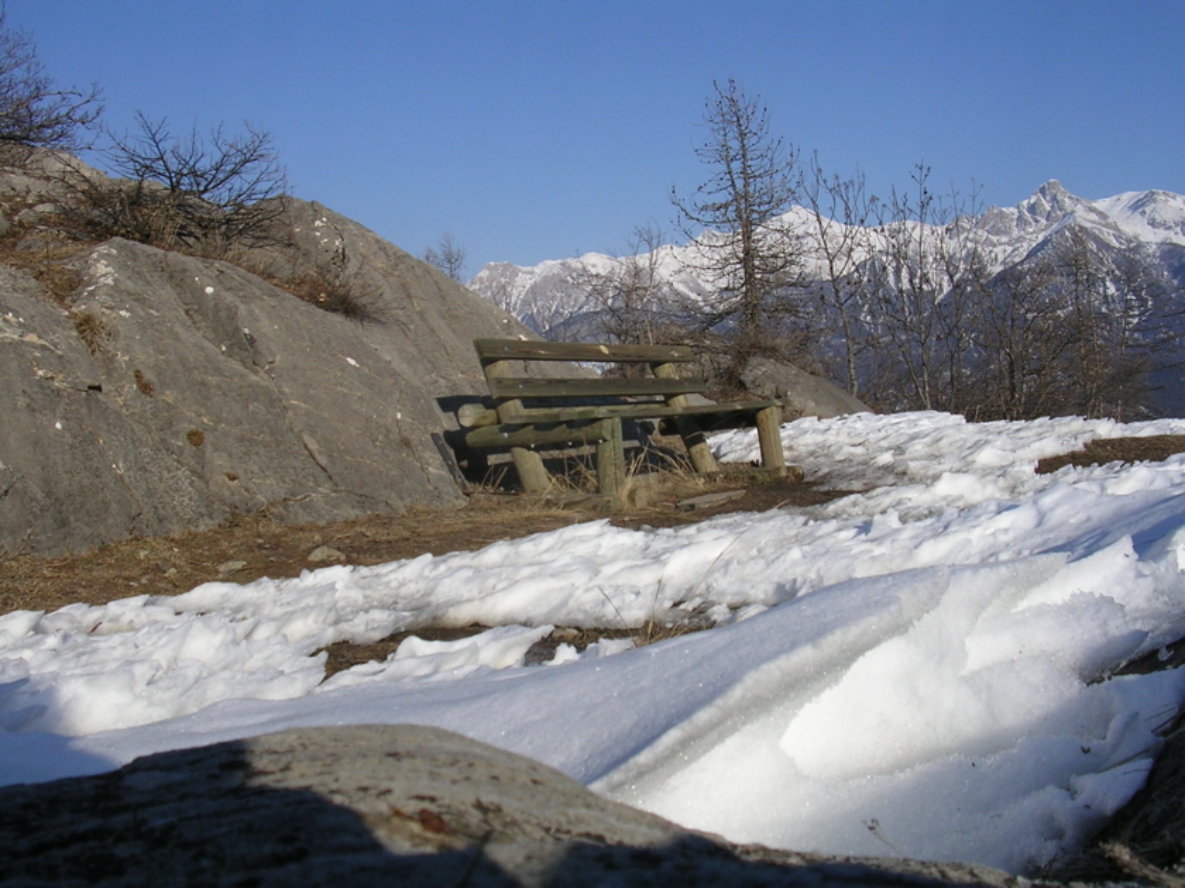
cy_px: 444
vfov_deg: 37.7
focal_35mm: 38
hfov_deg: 49.0
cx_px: 592
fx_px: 1301
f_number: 5.6
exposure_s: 1/500
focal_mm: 5.8
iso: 50
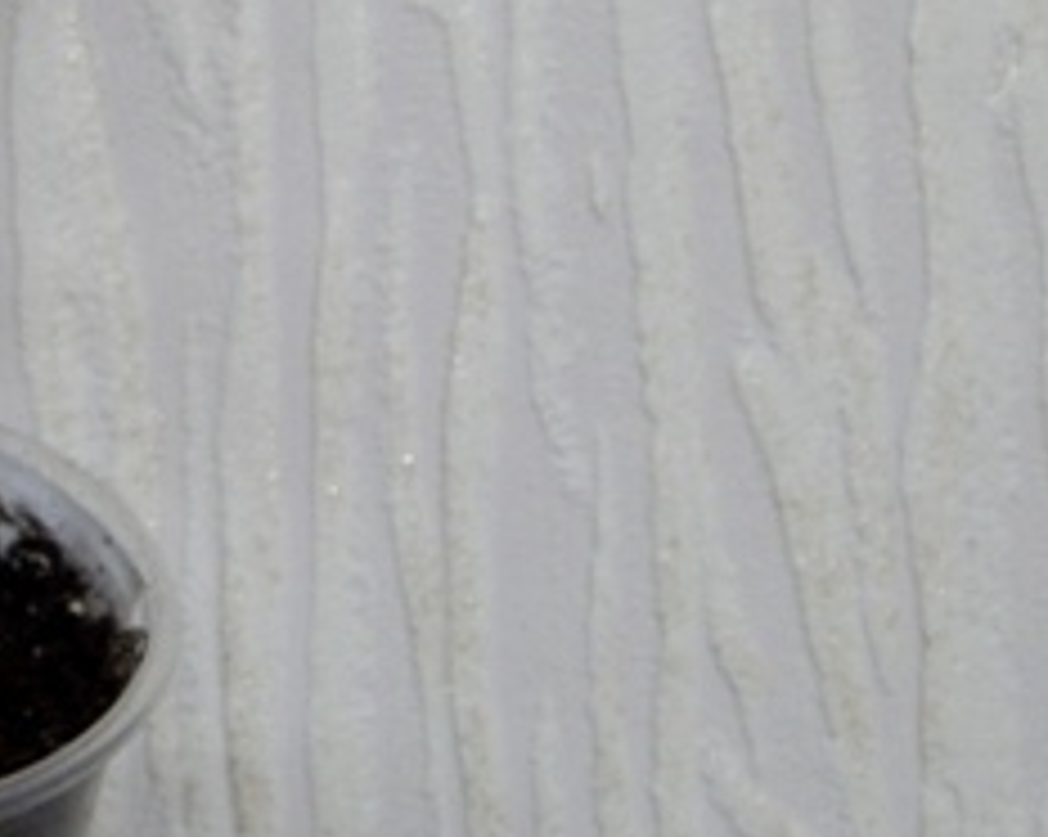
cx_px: -166
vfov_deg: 16.6
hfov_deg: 19.9
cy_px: 83
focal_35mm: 91
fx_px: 2820
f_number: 3.2
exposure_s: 1/15
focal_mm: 5.6
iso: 400
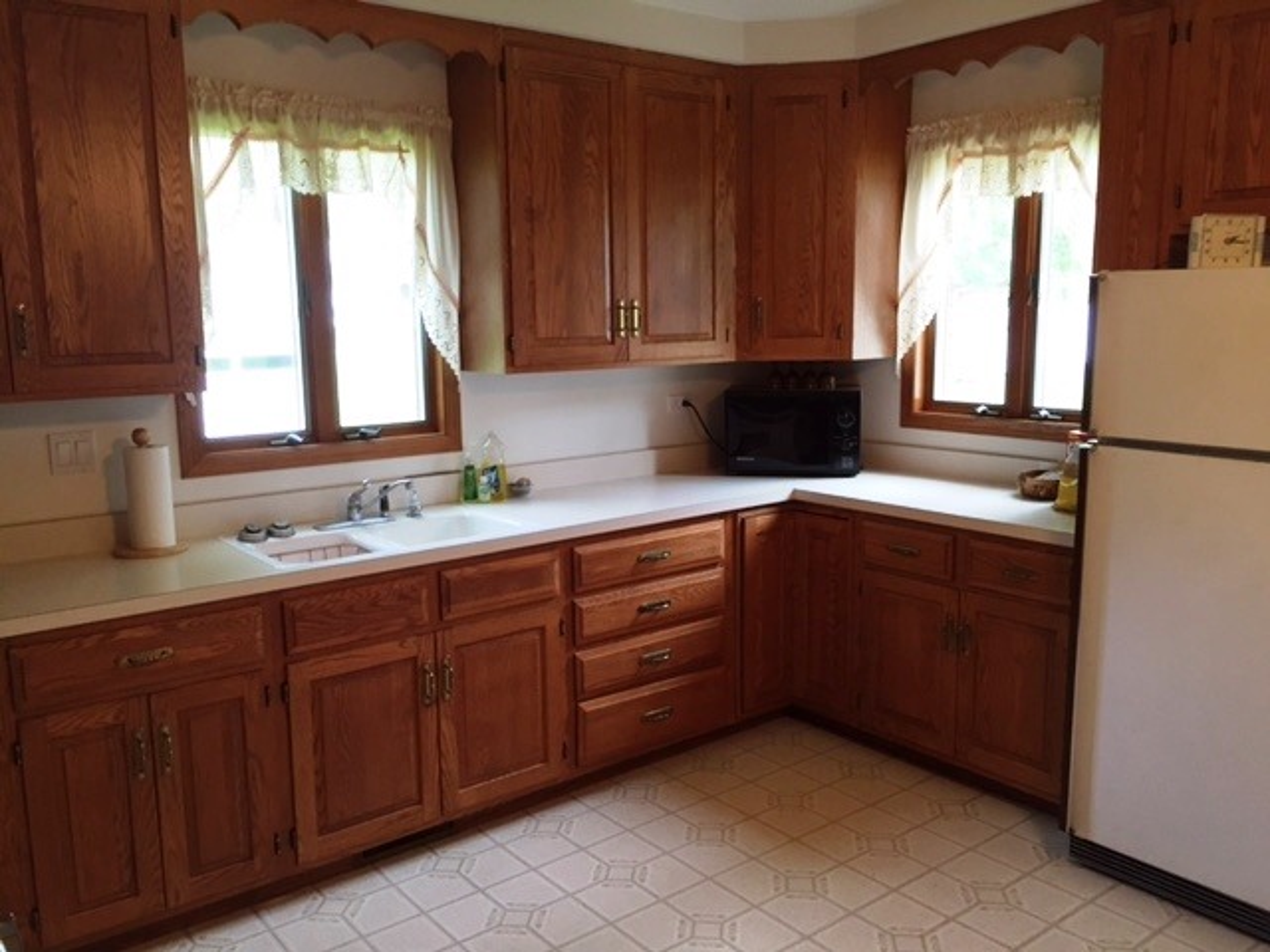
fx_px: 1064
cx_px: 635
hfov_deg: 61.7
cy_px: 476
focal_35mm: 29
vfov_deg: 48.2
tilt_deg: -8.5
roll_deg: -0.6
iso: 50
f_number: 2.2
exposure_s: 1/30
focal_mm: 4.15
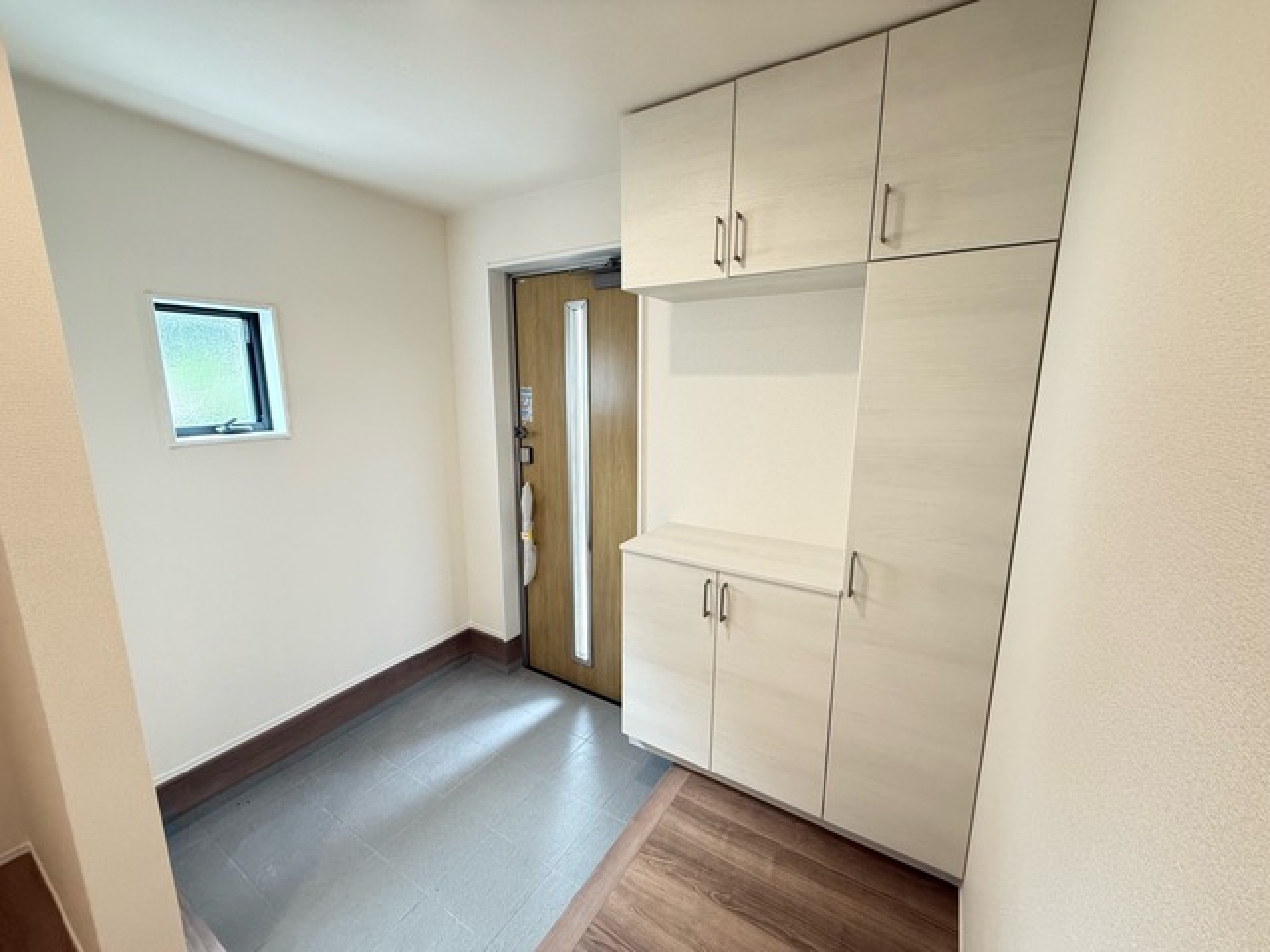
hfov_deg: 102.1
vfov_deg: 85.7
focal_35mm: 14
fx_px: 514
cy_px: 476
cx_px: 635
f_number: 2.2
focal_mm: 2.22
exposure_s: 1/60
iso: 500
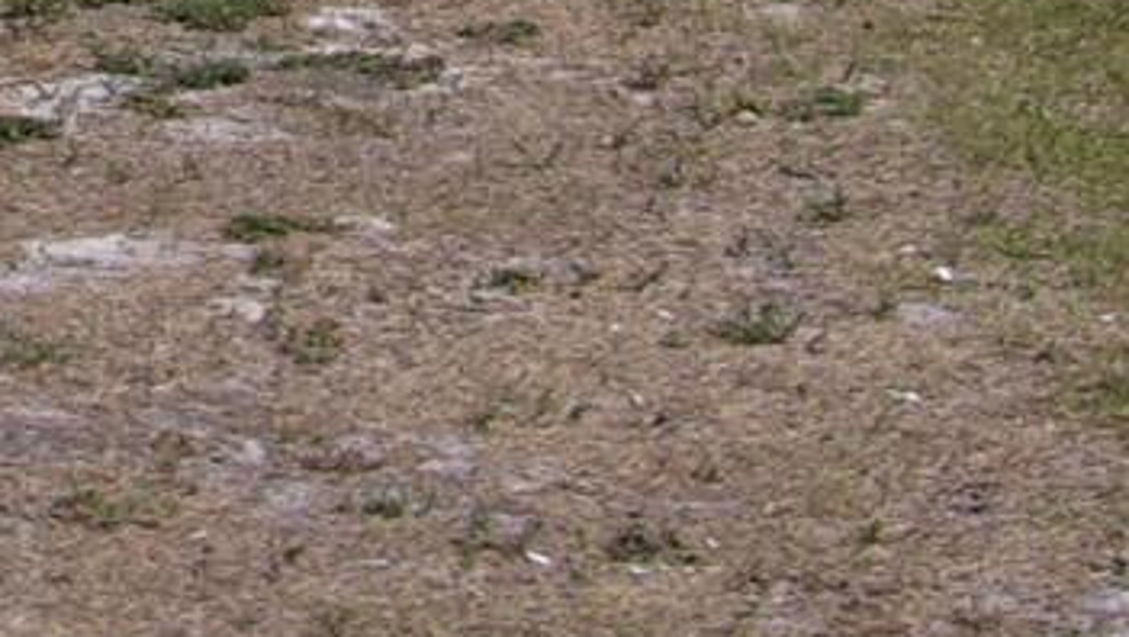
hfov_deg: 14.7
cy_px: -846
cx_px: -669
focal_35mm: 134
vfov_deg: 8.4
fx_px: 4014
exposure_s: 1/140
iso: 80
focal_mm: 4.9
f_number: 10.4
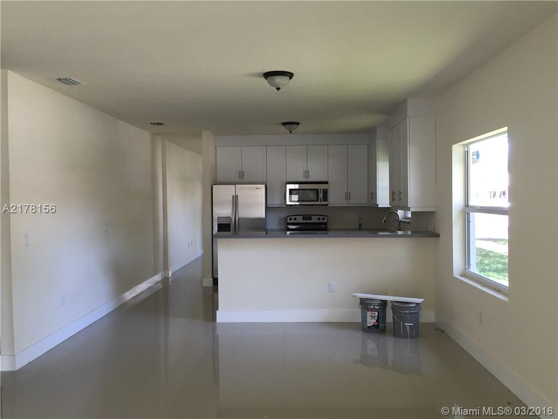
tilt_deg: -2.5
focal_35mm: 29
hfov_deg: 61.7
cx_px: 279
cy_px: 210
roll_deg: -0.1
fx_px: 467
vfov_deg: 48.2
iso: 40
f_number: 2.2
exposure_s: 1/30
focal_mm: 4.15
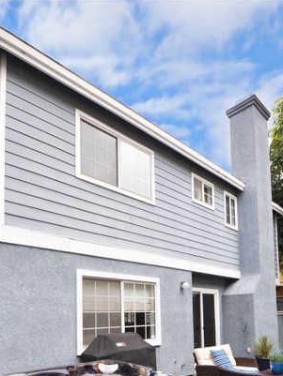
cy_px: 296
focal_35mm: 23
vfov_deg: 67.5
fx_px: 251
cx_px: 105
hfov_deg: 58.1
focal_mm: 10
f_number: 11
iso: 320
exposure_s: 1/160
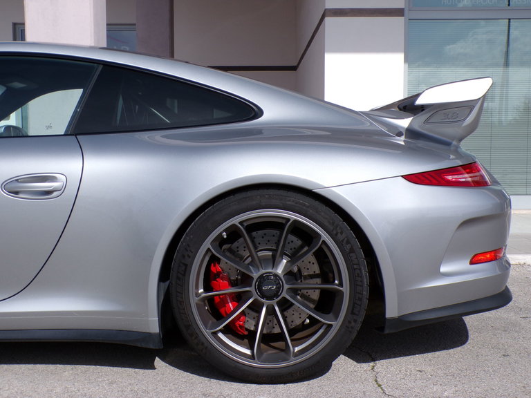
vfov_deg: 34.3
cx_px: 266
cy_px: 199
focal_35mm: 42
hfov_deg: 44.8
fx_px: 644
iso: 100
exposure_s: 1/750
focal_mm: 7.6
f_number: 5.1
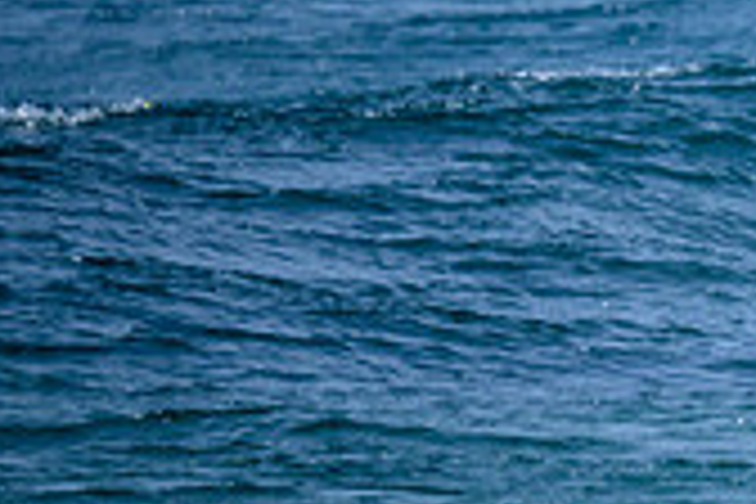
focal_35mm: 3800
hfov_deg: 0.5
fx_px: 79794
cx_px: 1531
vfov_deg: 0.4
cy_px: 139
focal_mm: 800
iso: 900
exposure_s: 1/3200
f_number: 6.3
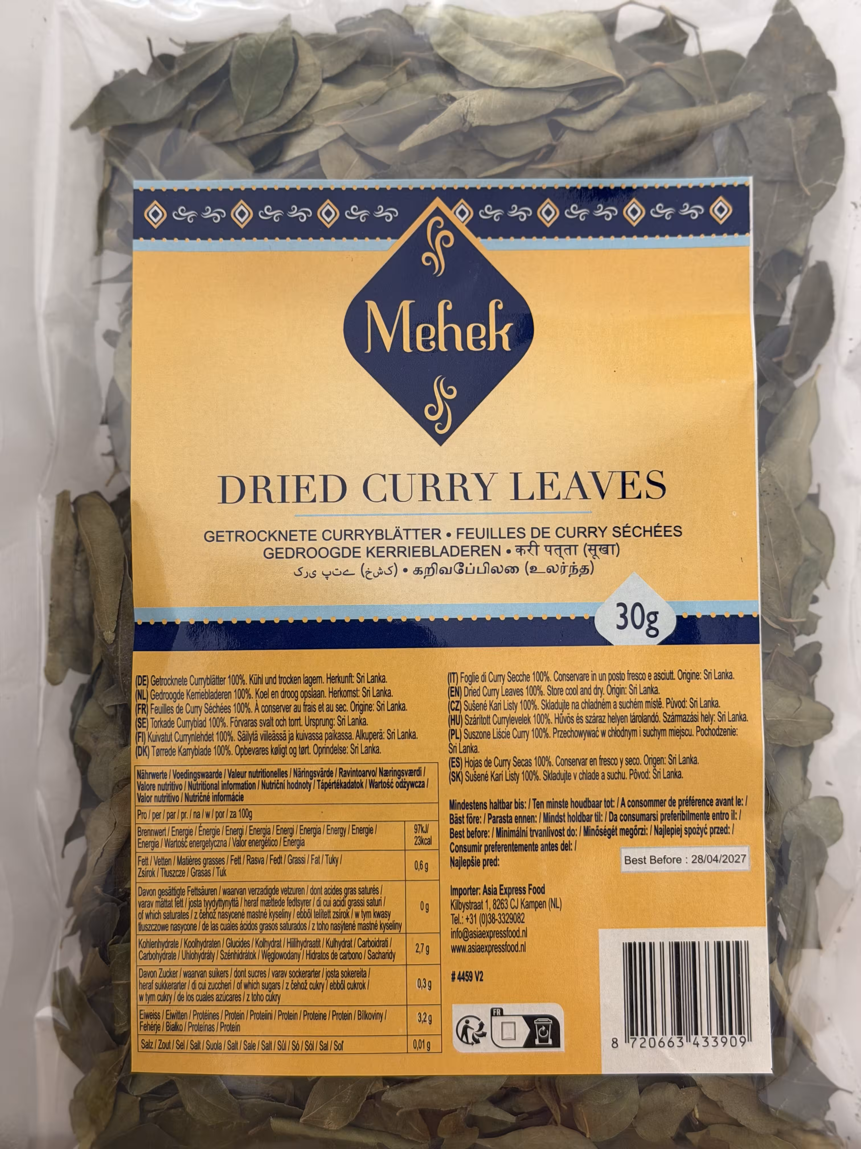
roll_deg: -0.5
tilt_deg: -8.8
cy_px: 574
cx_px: 430
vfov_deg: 39.7
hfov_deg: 30.3
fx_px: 1592
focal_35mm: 48
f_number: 1.78
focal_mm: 6.76
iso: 160
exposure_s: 1/50
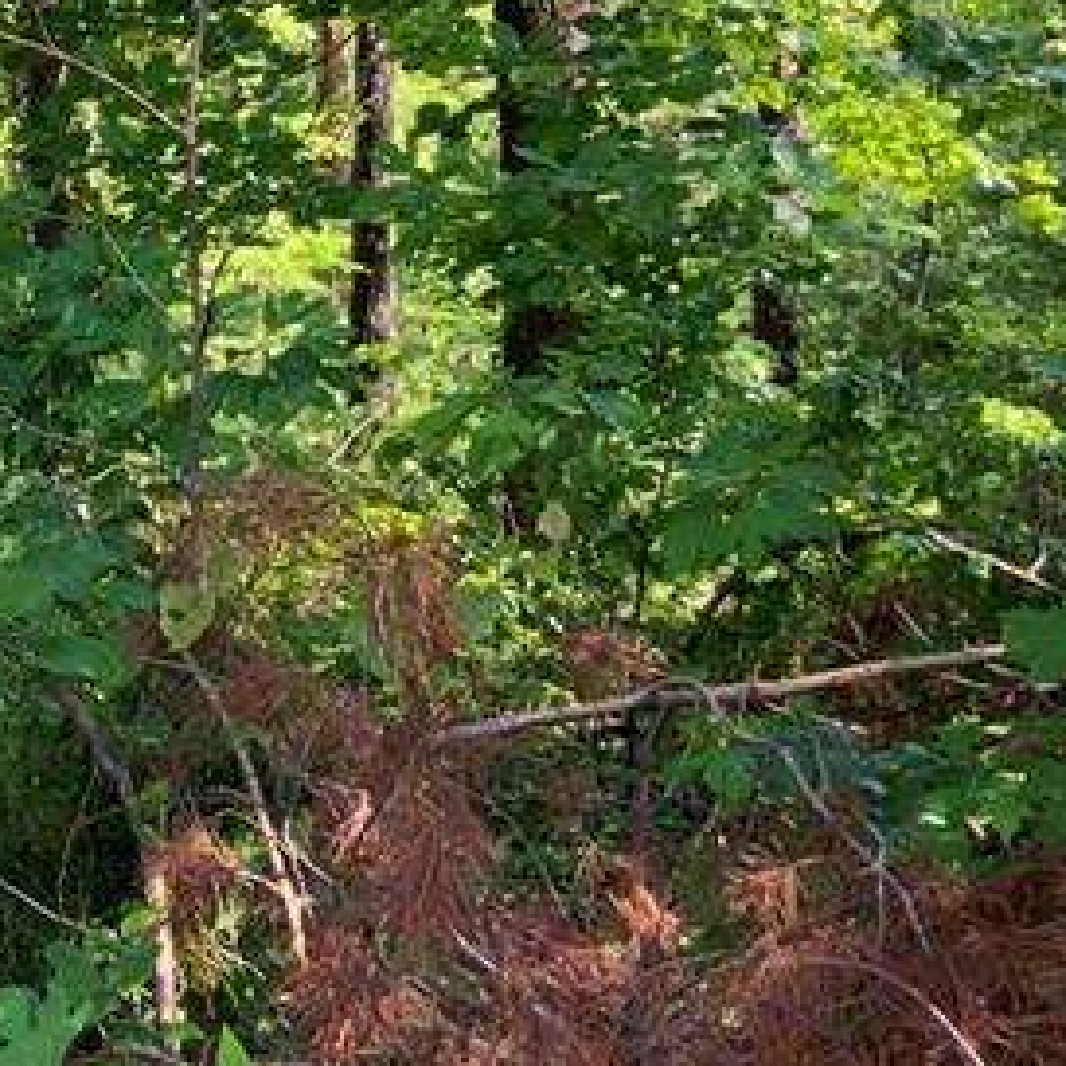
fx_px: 2613
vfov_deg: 22.7
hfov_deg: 21.7
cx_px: -144
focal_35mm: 75
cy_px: 187
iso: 32
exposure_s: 1/122
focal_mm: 3
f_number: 1.8
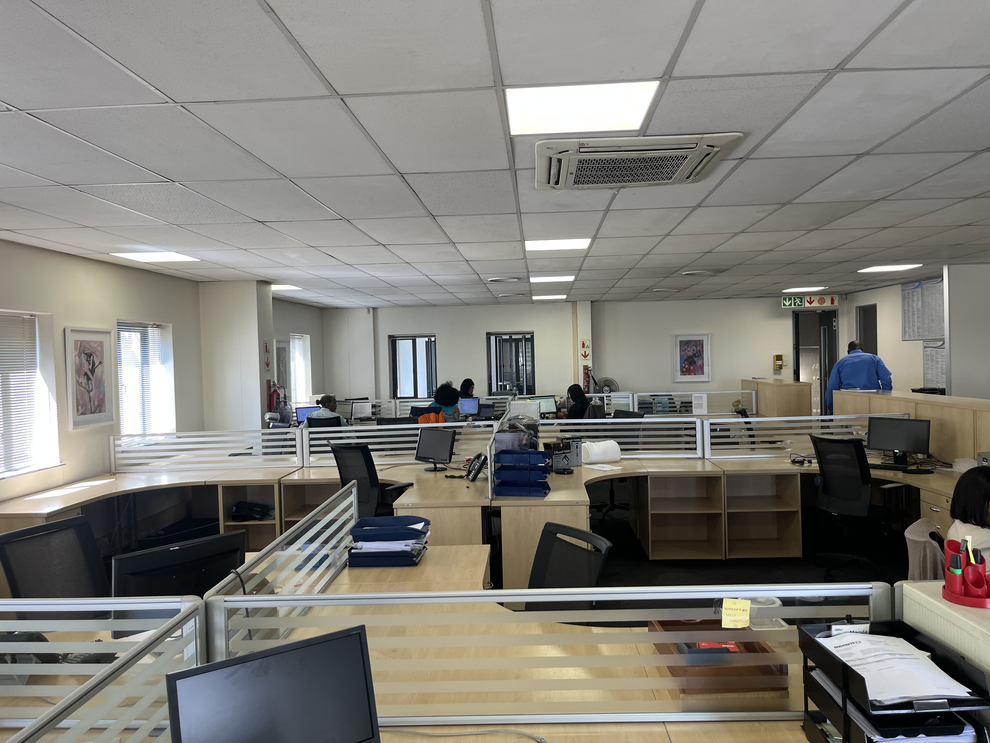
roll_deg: +0.5
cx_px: 495
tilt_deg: +0.1
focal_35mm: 26
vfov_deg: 53.1
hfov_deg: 67.3
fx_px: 744
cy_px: 372
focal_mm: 5.1
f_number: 1.6
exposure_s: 1/100
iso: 64
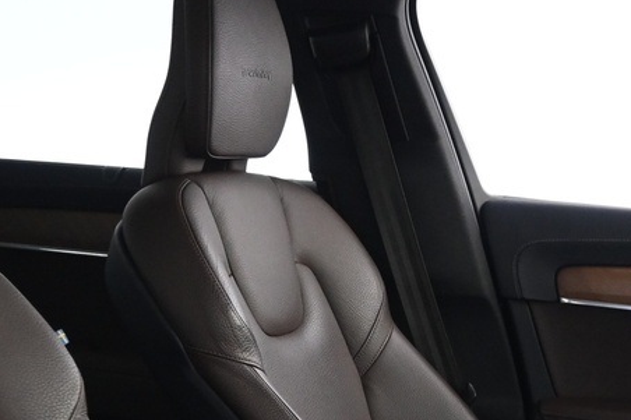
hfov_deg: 23.1
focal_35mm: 86
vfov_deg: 14.8
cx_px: 549
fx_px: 1507
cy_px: 615
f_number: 3.5
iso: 1600
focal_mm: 16
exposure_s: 1/20
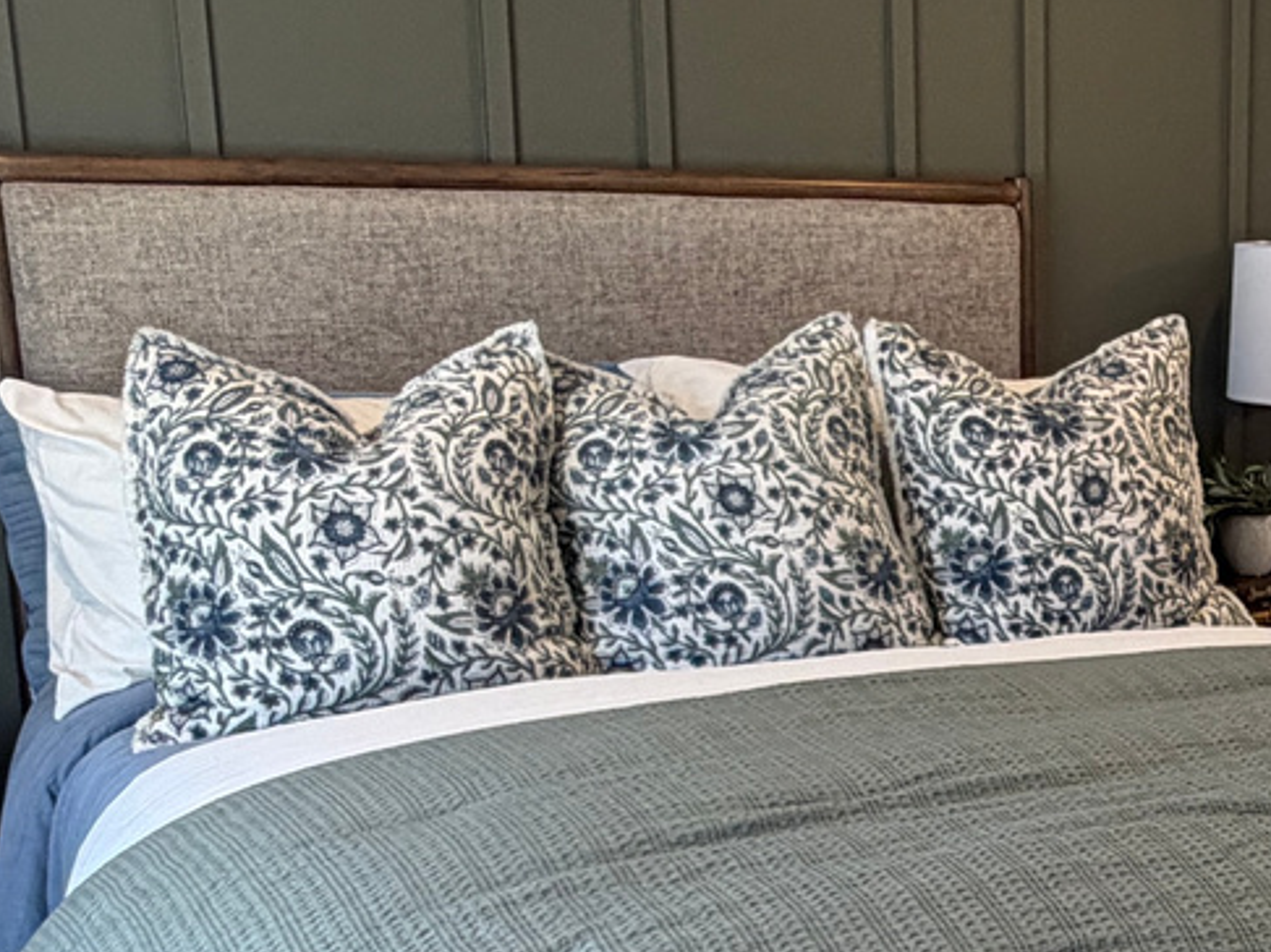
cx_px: 1234
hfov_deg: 30.7
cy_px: 774
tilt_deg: -12.9
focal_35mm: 59
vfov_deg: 24.4
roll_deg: -1.1
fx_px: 2165
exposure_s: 1/120
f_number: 2.2
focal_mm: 2.22
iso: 125
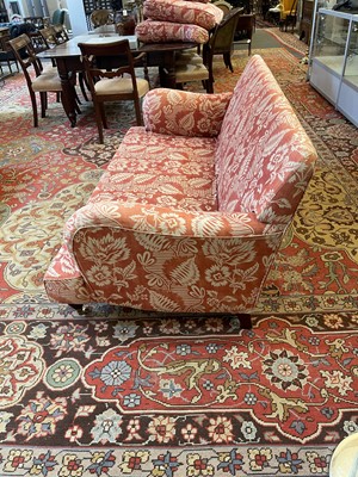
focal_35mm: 25
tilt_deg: -34.7
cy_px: 238
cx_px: 179
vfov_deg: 69.4
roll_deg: +3.6
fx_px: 345
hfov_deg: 54.9
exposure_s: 1/50
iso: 160
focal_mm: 5.1
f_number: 1.6
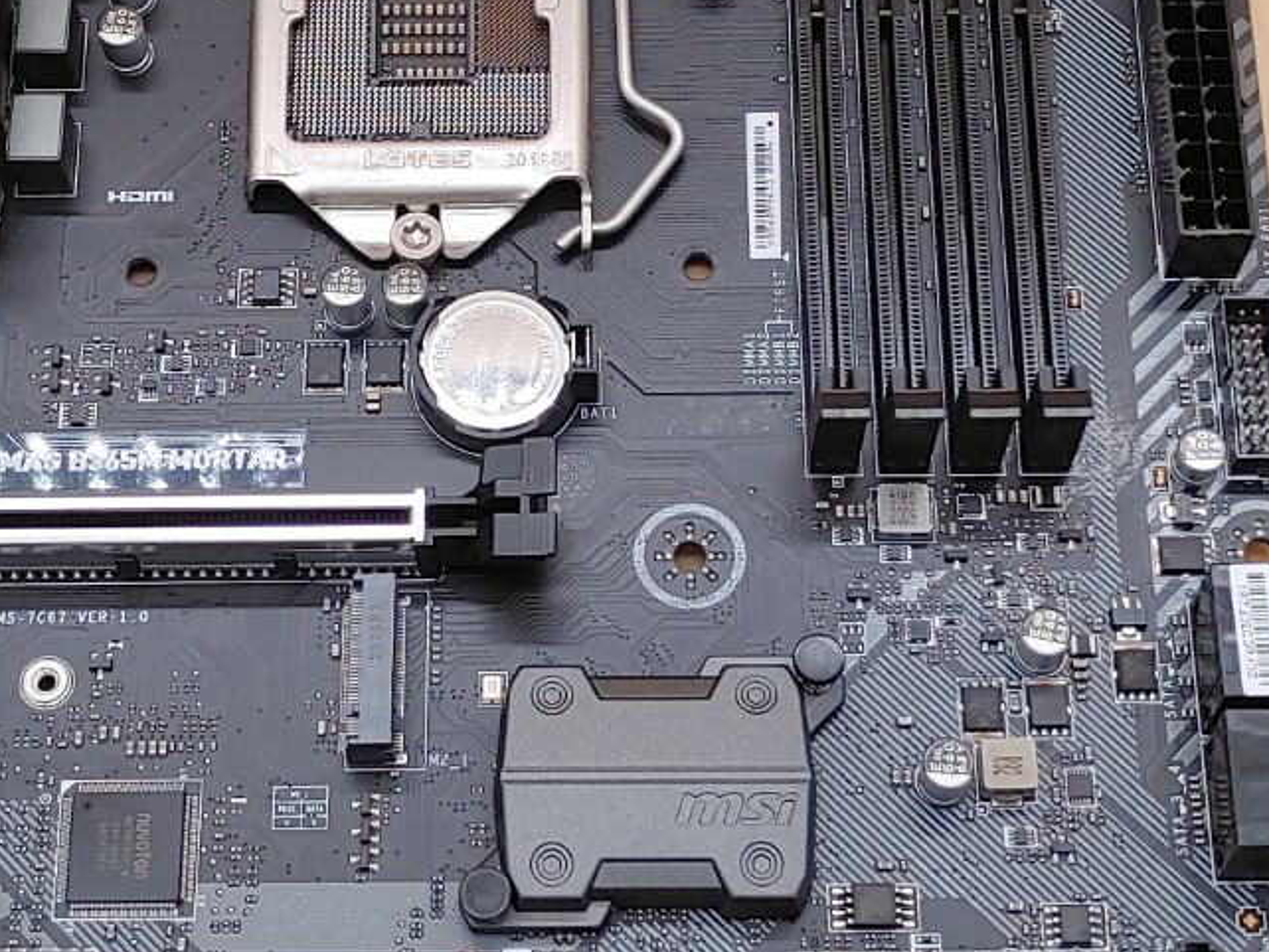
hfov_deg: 26.3
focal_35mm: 74
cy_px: 348
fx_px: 2714
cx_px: 532
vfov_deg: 19.9
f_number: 1.8
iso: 50
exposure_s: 1/156
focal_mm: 4.36
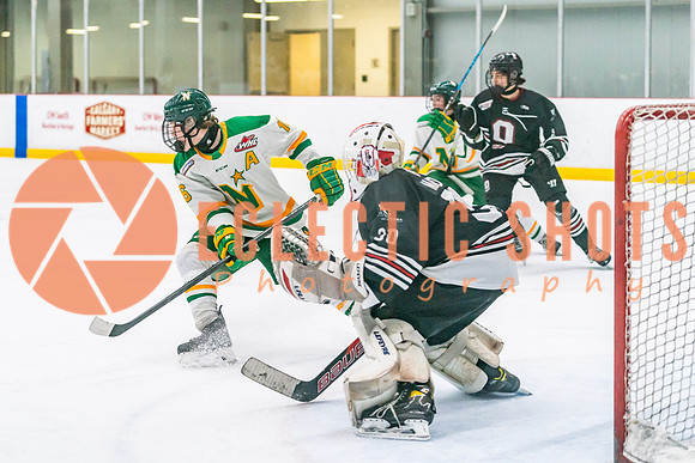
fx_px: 1729
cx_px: 273
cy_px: 171
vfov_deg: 15.3
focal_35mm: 90
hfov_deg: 22.7
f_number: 2.8
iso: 3200
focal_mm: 71
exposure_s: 1/1250
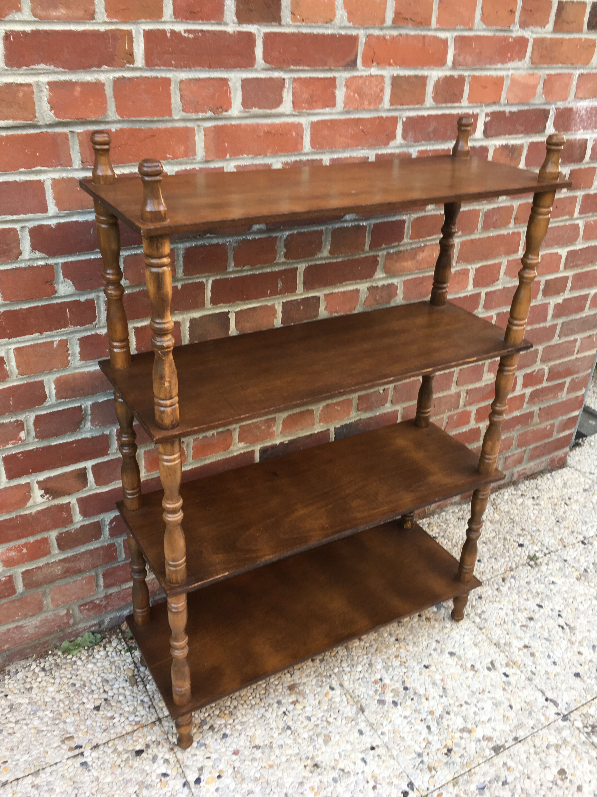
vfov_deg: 60.0
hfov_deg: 46.8
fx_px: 690
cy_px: 402
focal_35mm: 30
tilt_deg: -28.5
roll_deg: -2.8
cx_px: 291
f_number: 2.2
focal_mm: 4.15
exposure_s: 1/50
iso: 32
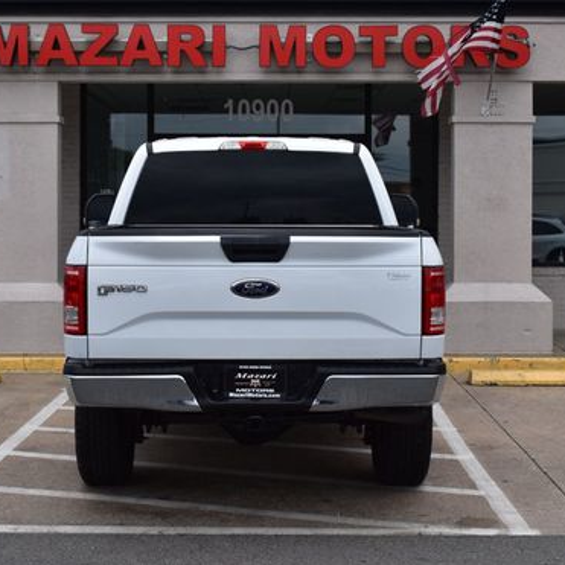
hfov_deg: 26.1
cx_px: 271
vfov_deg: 26.1
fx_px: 1219
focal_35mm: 66
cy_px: 250
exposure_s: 1/500
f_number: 11
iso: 400
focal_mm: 30
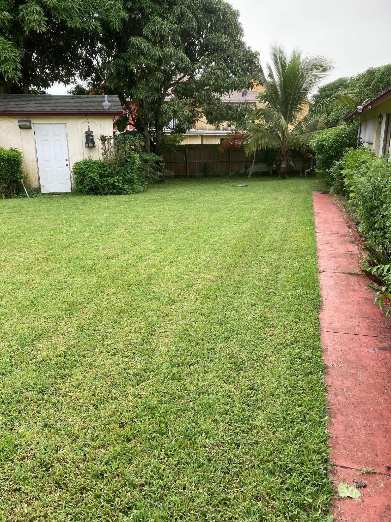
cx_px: 196
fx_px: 422
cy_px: 261
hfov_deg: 49.7
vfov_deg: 63.4
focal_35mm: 28
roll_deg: -1.2
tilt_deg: -11.0
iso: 20
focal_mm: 3.99
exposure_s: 1/471
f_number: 1.8
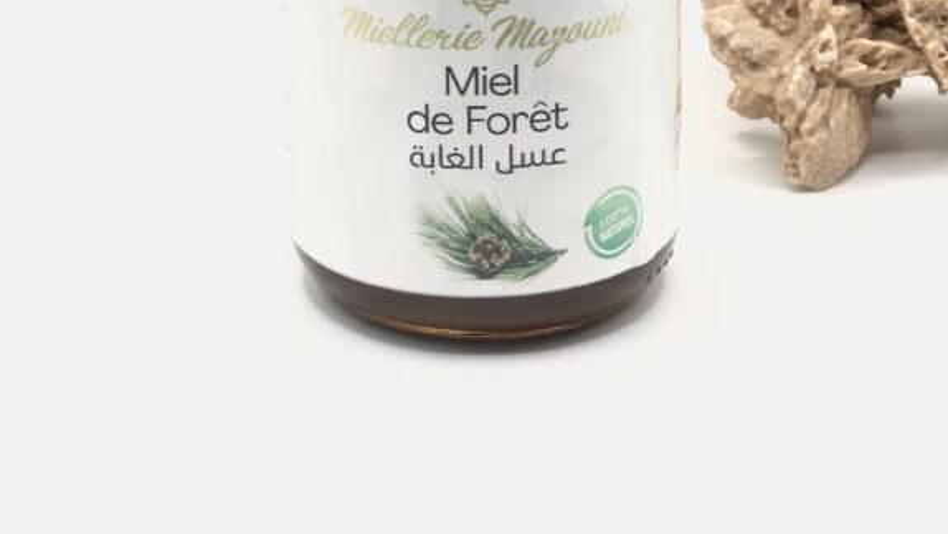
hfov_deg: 26.8
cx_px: 469
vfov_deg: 14.8
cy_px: -107
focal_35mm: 79
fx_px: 1986
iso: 16
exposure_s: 1/99
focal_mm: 6
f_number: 2.4
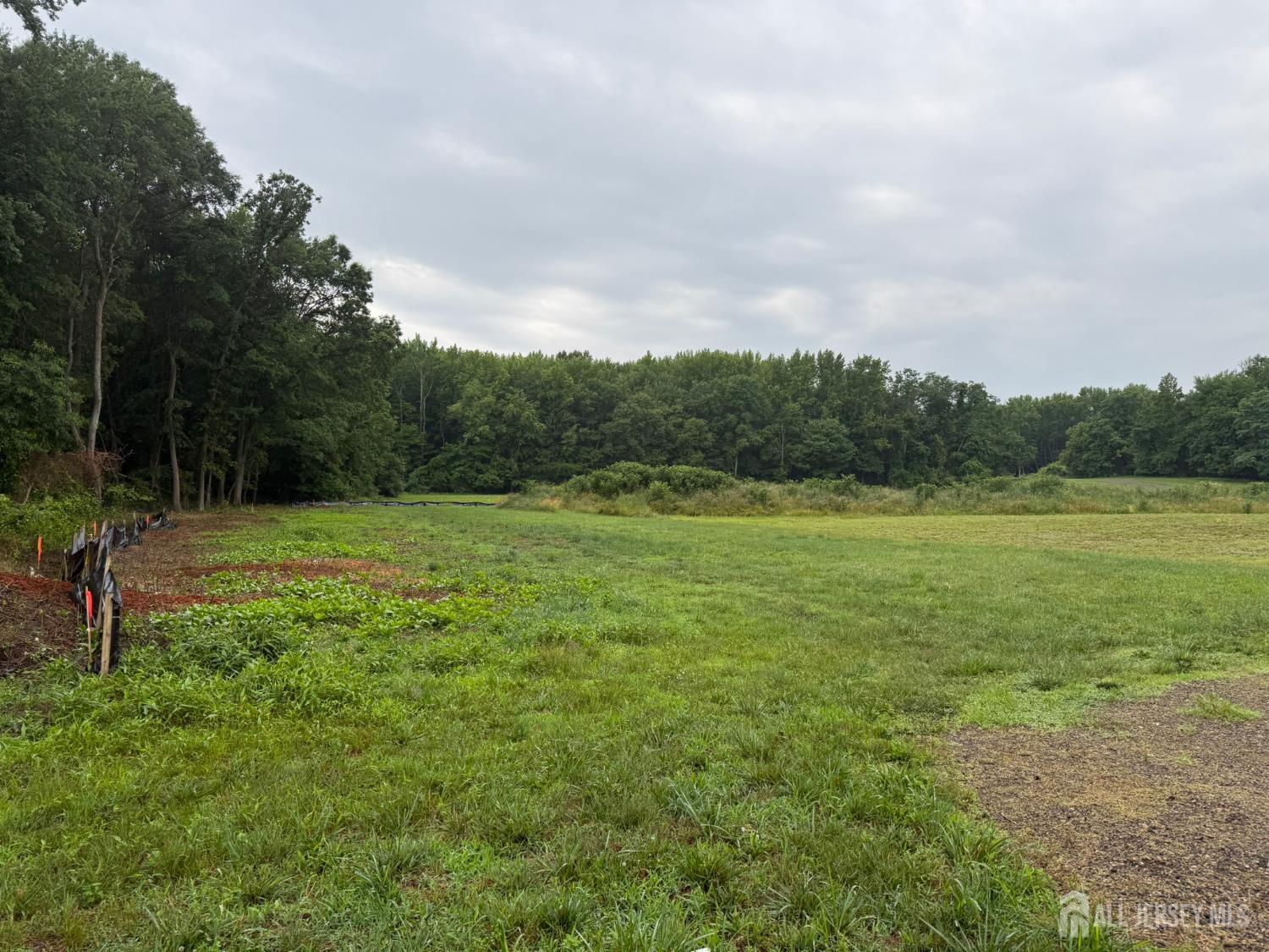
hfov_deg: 71.6
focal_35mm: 24
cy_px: 476
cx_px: 634
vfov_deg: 56.8
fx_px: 880
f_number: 1.78
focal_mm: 6.76
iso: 80
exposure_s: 1/677
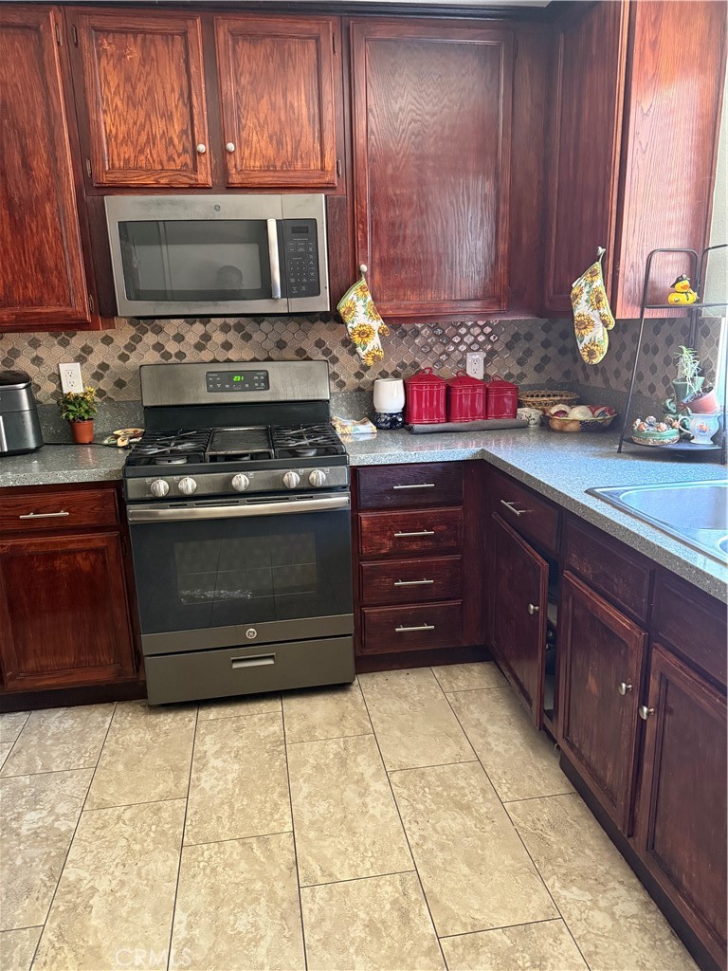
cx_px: 364
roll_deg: +1.9
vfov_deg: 71.6
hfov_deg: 56.8
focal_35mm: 24
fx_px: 673
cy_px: 486
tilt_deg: -14.2
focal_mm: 6.76
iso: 800
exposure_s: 1/40
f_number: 1.78
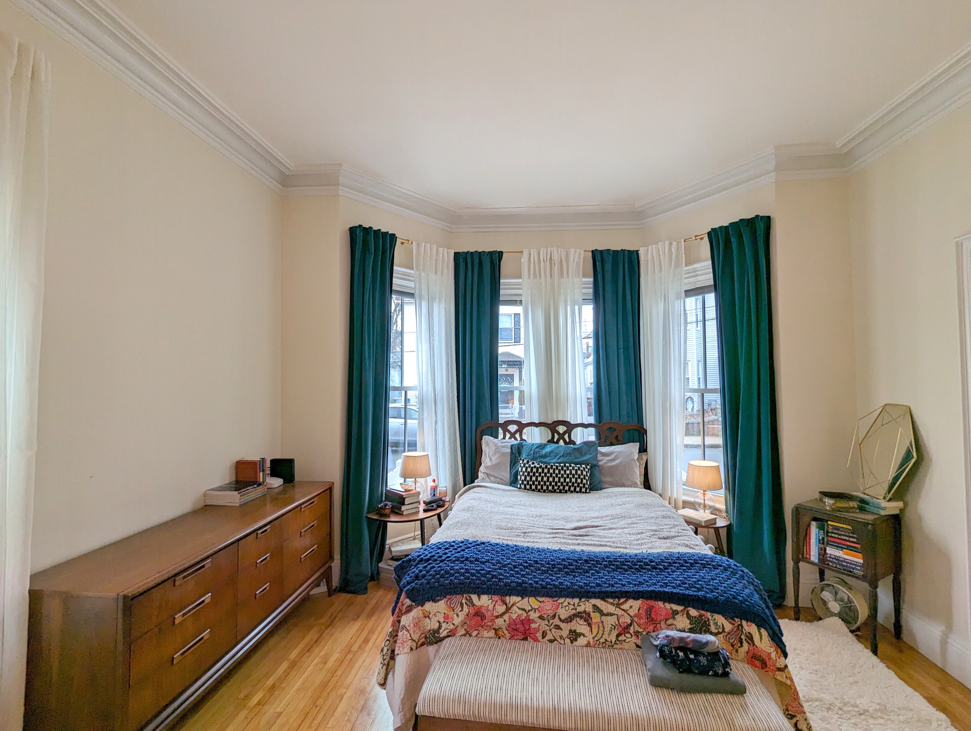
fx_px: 449
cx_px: 486
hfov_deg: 94.4
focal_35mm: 16
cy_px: 366
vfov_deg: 78.2
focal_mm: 2.35
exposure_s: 1/149
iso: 61
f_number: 2.2
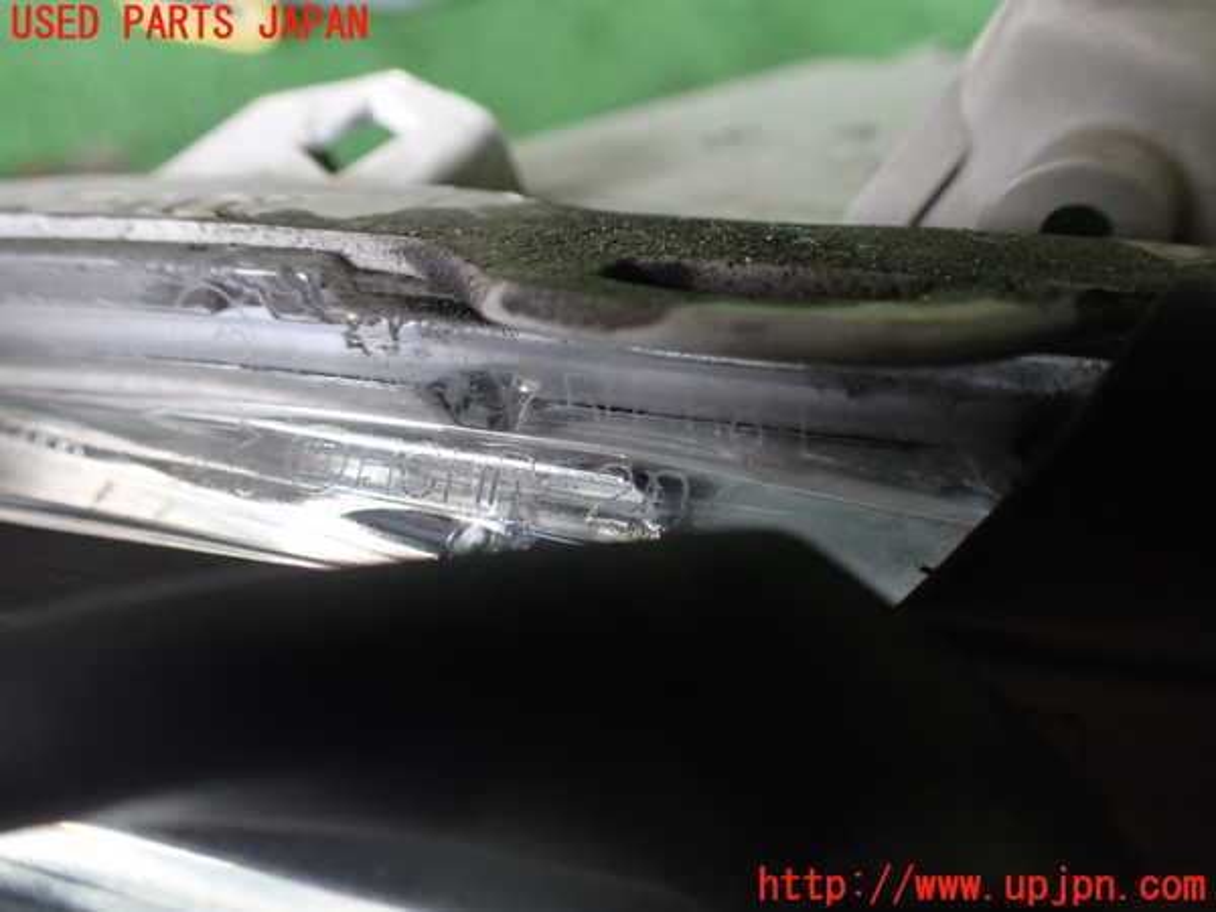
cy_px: 456
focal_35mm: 30
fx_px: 1054
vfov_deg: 46.8
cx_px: 608
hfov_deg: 60.0
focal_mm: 5.4
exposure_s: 1/125
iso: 400
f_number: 2.3
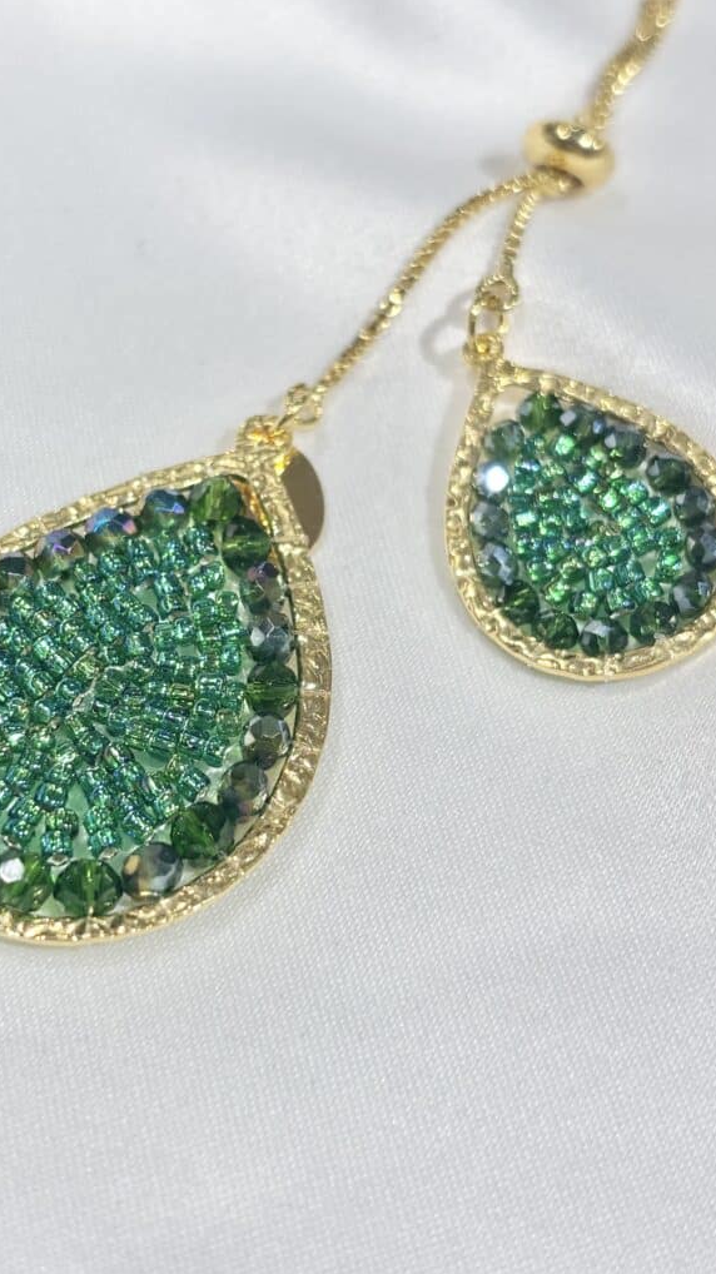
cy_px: 636
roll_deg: -1.0
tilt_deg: -44.2
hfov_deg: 21.0
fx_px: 1925
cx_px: 294
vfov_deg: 36.6
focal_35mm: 57
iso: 32
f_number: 1.6
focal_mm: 5.96
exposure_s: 1/228
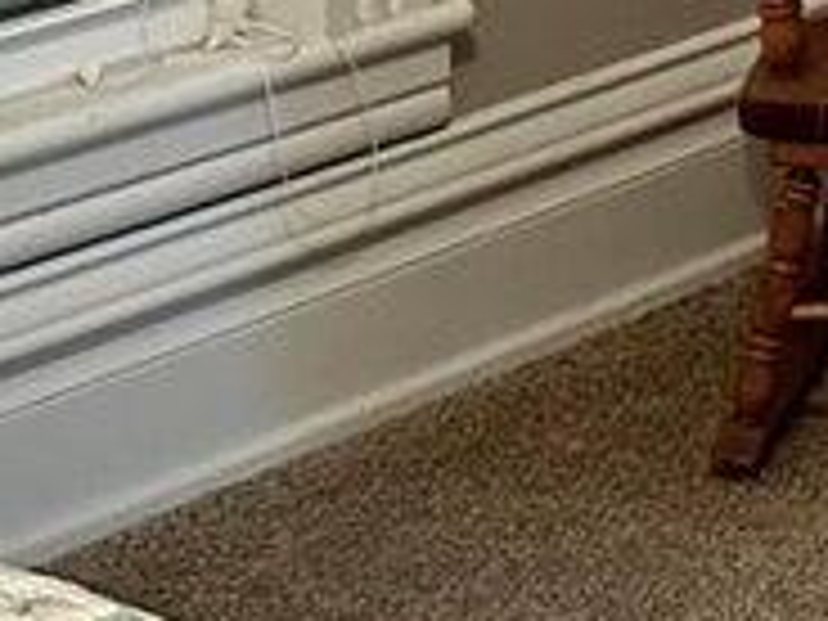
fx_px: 4258
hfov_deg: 10.0
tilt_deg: -7.6
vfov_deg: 8.0
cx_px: 1847
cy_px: -580
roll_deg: -1.3
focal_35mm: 178
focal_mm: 6.86
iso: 500
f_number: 1.78
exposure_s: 1/60
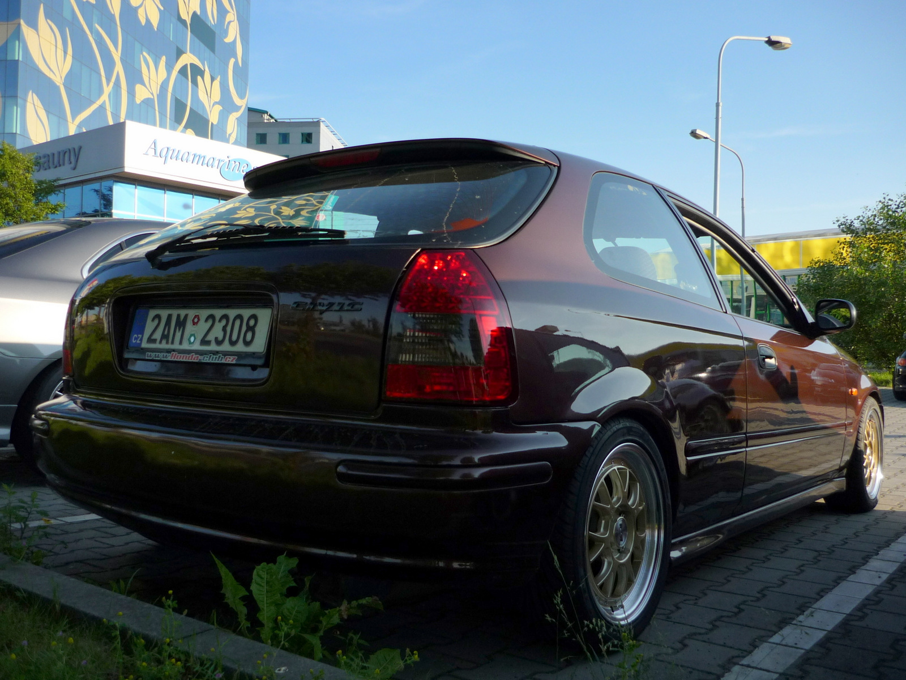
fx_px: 864
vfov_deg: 42.9
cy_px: 340
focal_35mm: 33
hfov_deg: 55.4
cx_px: 453
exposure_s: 1/800
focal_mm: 5.5
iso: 100
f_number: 2.8
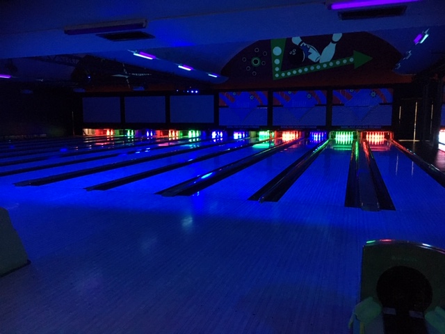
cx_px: 222
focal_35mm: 29
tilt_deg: -8.4
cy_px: 167
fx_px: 373
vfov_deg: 48.2
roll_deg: +0.8
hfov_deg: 61.7
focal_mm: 4.15
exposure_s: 1/15
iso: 500
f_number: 2.2
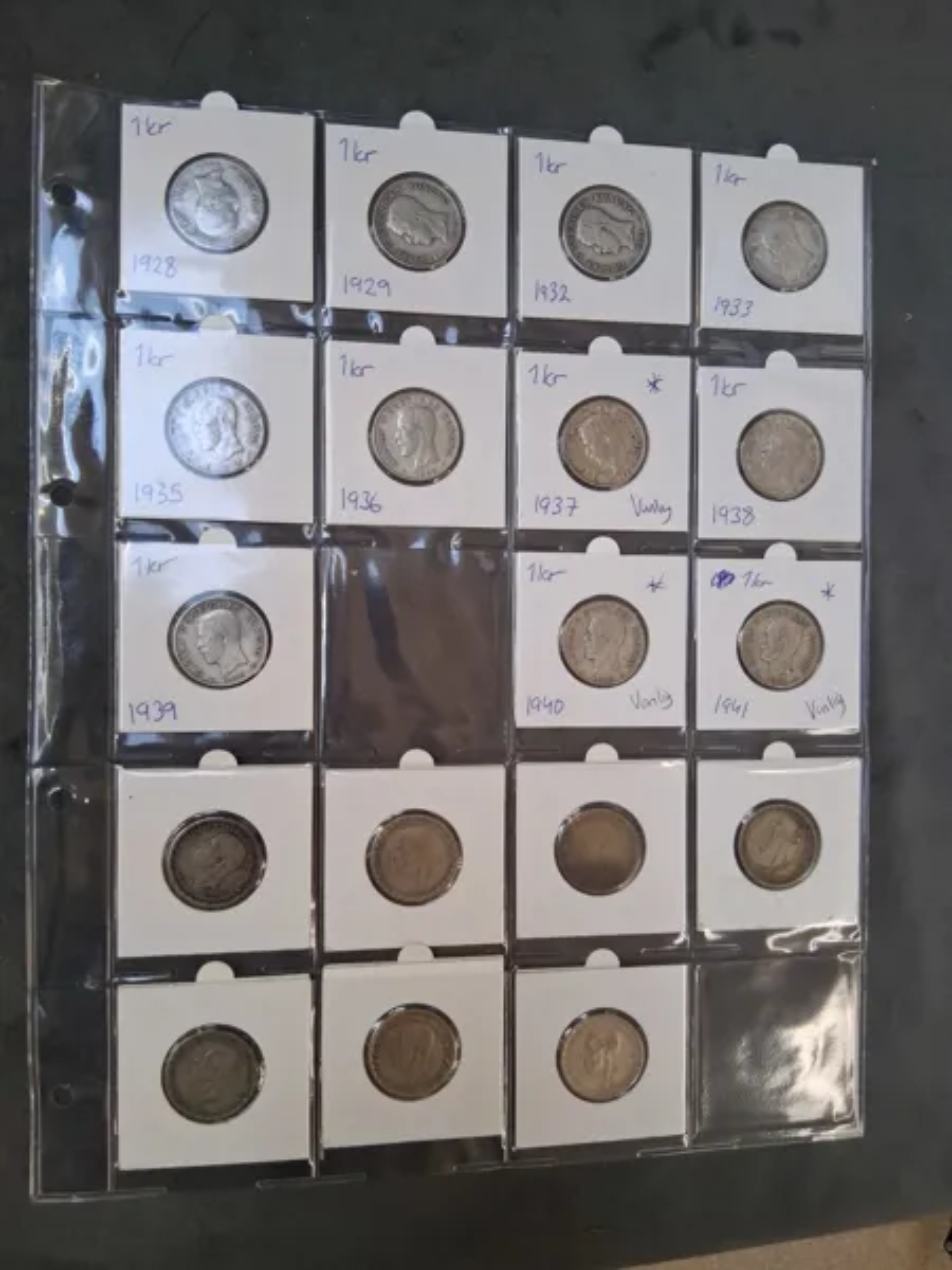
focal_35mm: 26
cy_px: 635
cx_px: 476
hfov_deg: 53.1
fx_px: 953
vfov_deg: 67.3
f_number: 1.8
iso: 200
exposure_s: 1/100
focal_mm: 3.98
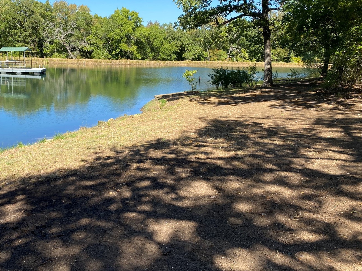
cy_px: 118
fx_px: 397
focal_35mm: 38
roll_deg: -1.6
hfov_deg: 47.8
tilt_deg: -11.1
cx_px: 109
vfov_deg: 37.6
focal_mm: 4.25
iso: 32
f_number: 1.8
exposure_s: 1/1395
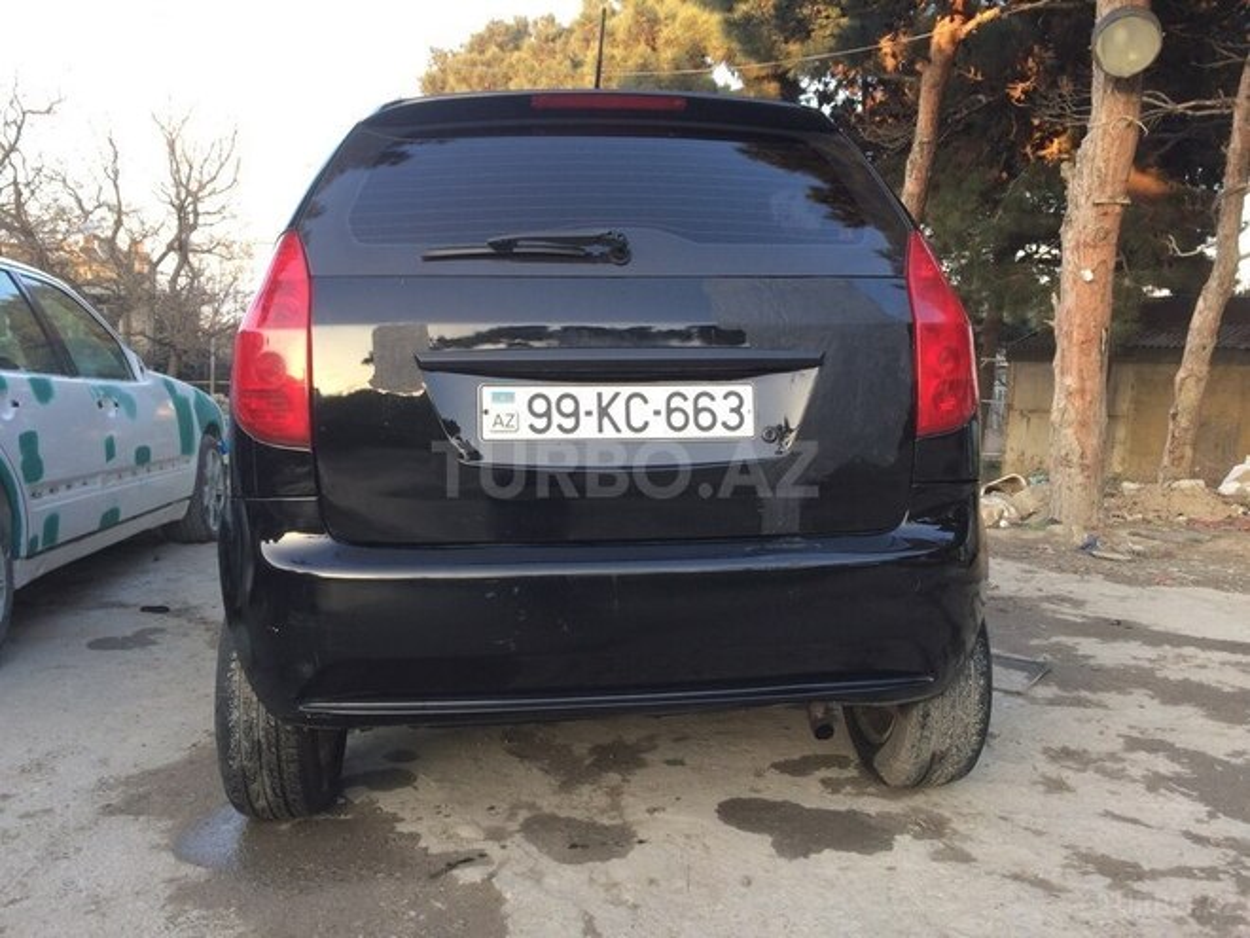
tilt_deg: -8.6
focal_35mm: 29
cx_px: 625
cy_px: 469
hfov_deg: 61.7
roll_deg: -0.8
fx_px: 1047
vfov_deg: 48.2
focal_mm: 4.15
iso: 50
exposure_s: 1/100
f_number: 2.2
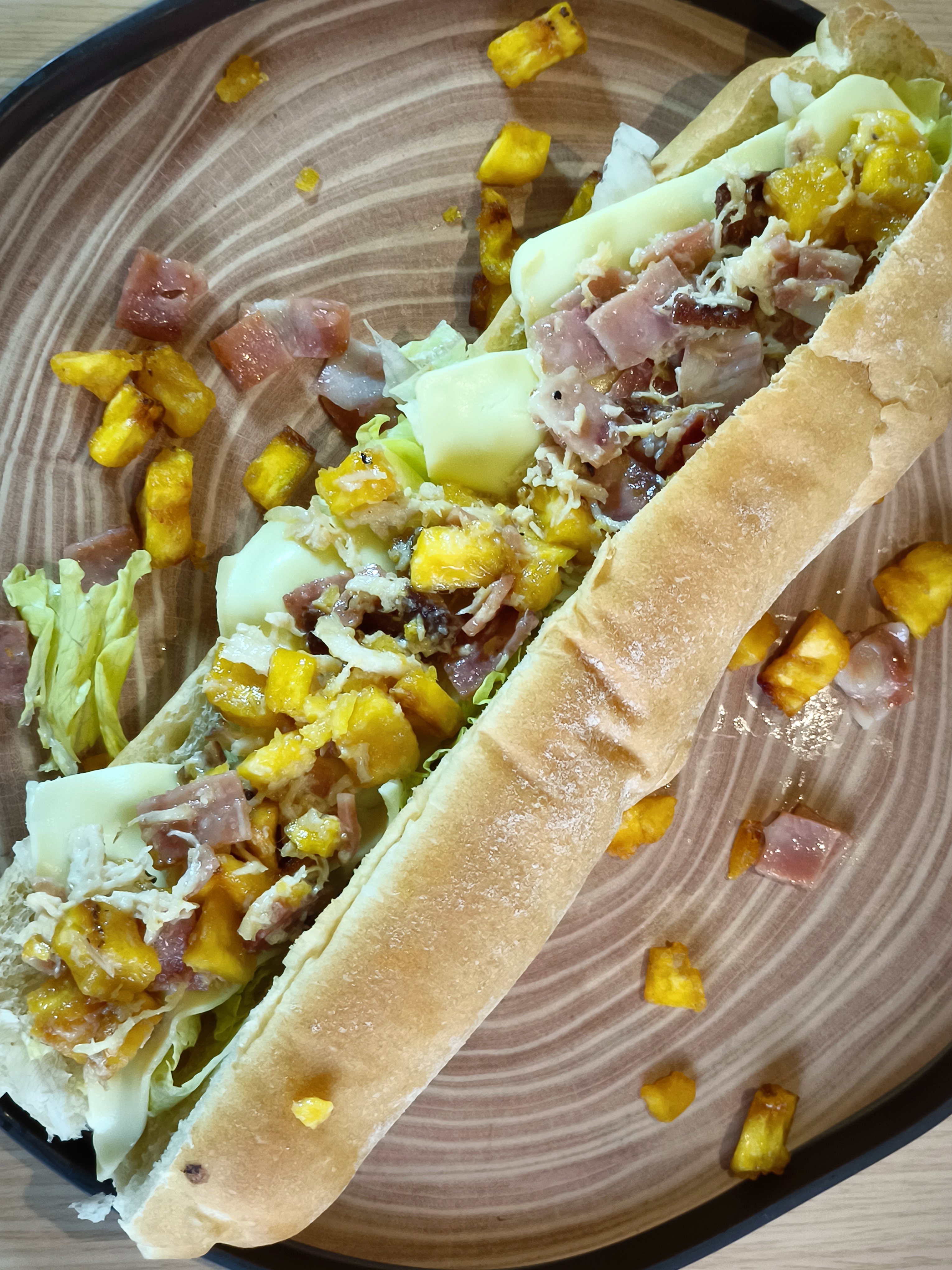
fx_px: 2750
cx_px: 476
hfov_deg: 19.6
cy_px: 635
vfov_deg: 26.0
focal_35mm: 75
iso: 800
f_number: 1.25
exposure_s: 1/60
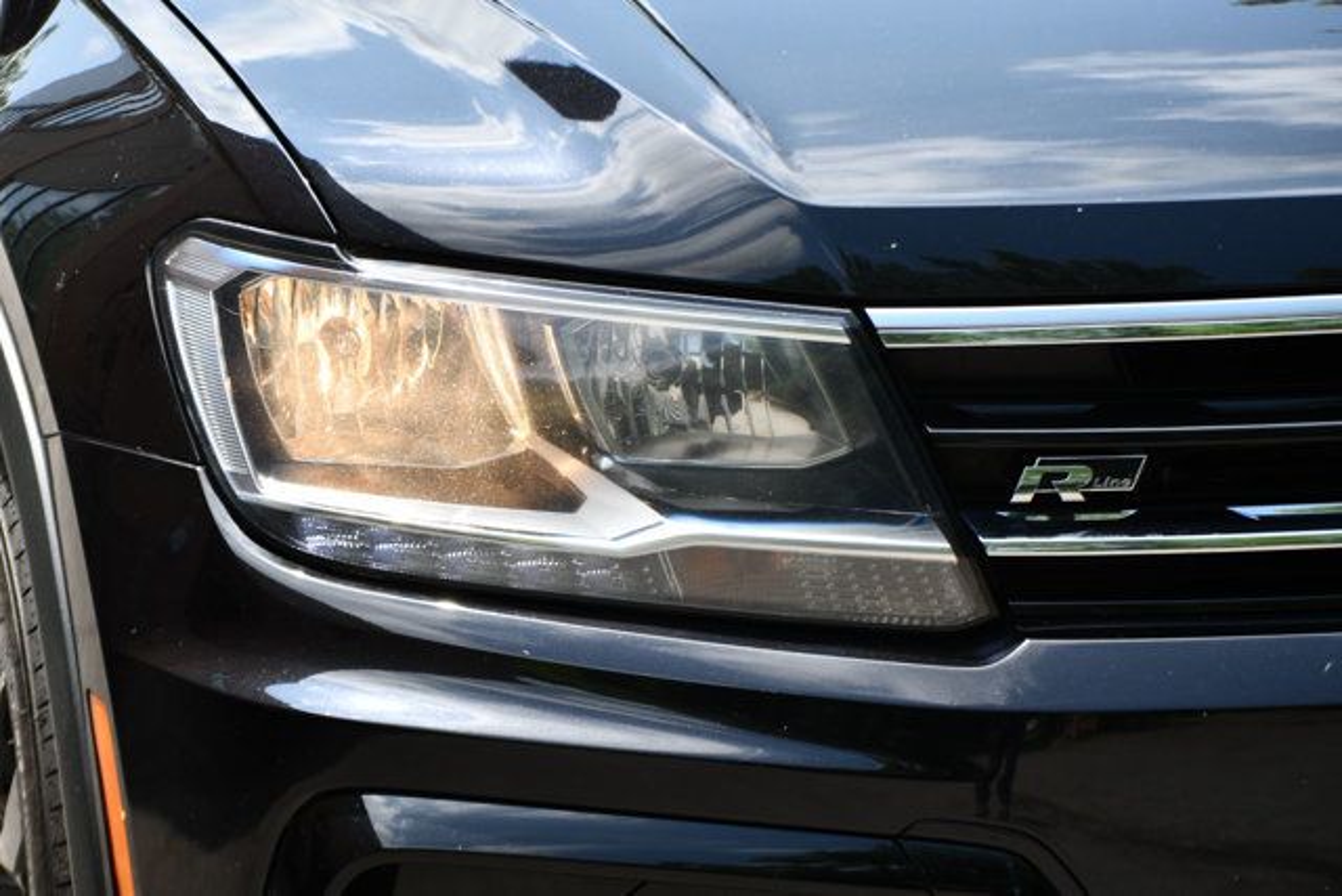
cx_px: 671
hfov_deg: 14.4
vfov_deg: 9.7
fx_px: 5294
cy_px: 448
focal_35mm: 142
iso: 100
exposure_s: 1/250
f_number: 8
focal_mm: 95
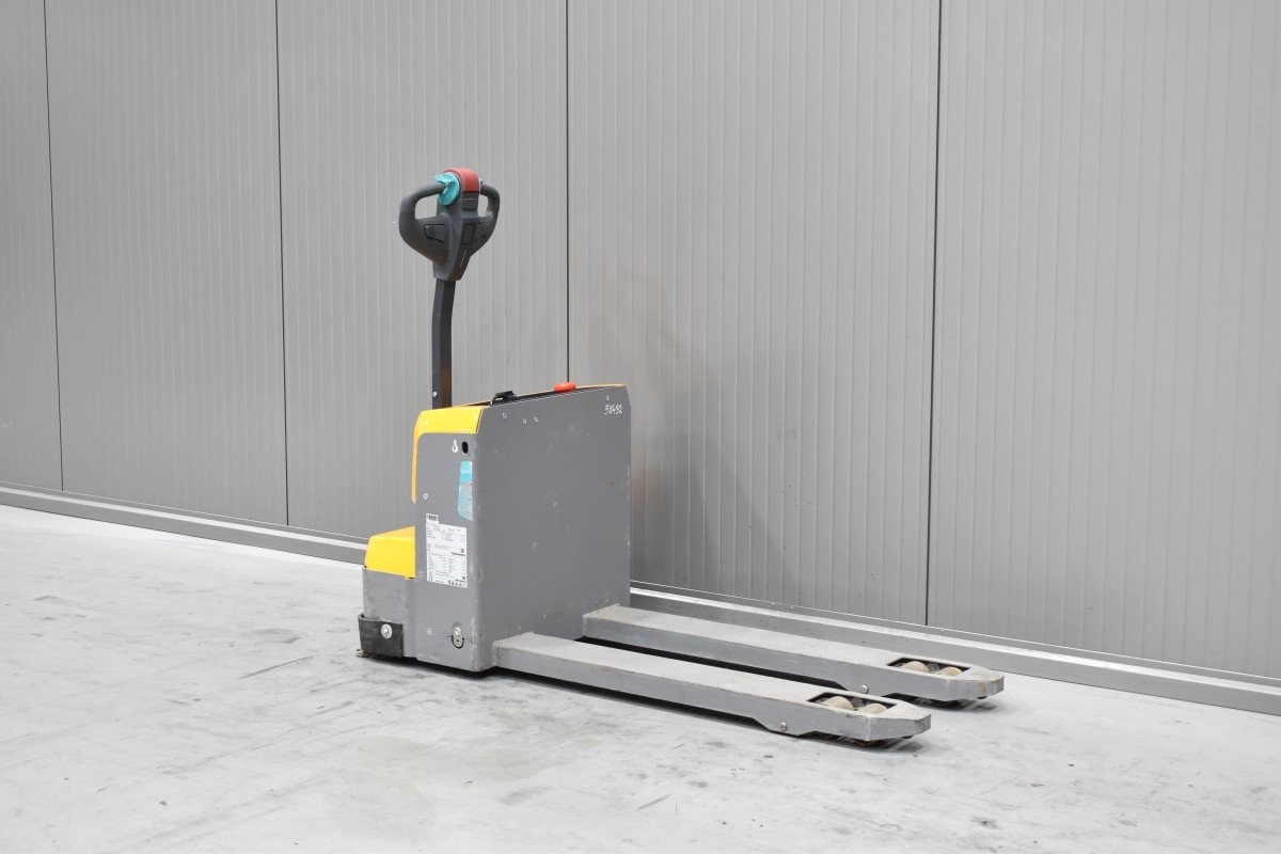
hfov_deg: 37.9
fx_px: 1868
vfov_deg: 25.8
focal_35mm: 52
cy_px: 427
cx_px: 640
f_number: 5.6
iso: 1250
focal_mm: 35
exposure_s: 1/25
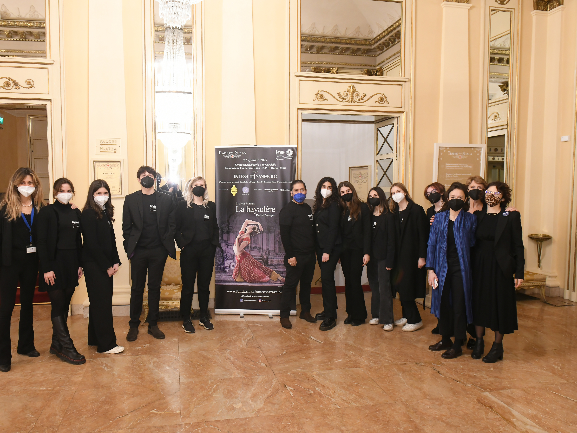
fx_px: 433
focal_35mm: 26
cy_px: 216
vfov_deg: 53.1
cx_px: 256
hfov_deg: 67.1
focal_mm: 24
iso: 3200
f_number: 7.1
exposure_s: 1/40
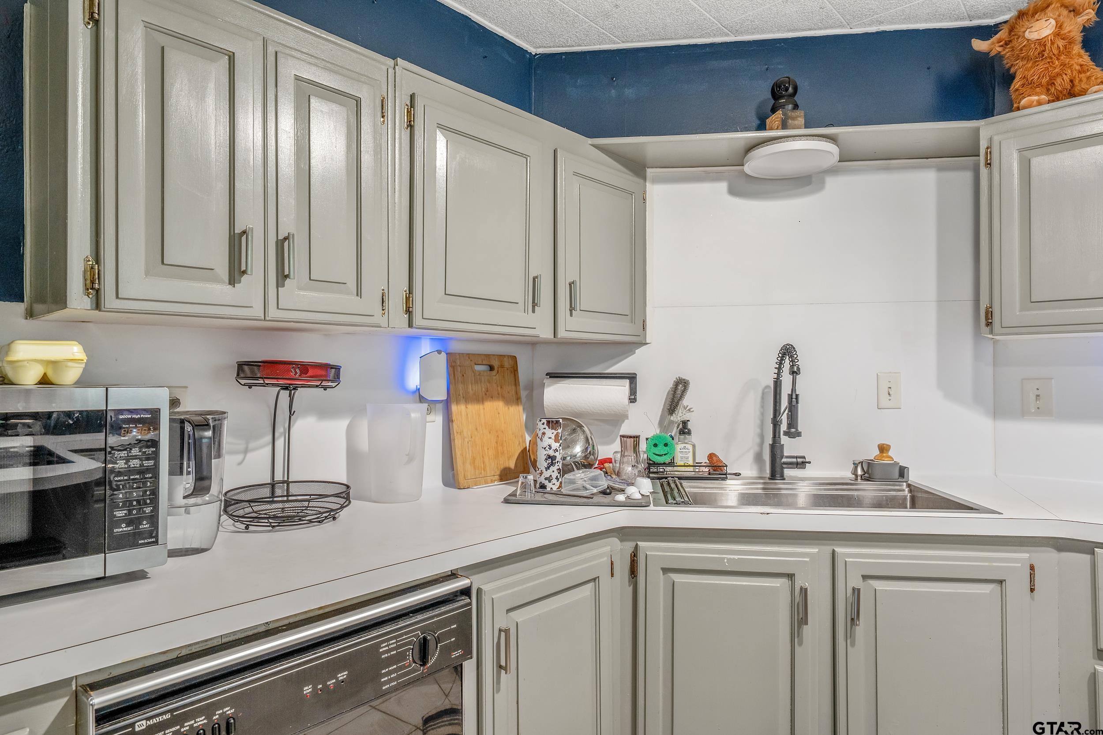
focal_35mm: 21
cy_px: 368
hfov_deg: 81.2
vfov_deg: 59.5
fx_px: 643
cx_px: 552
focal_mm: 21
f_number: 8
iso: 800
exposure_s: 1/5
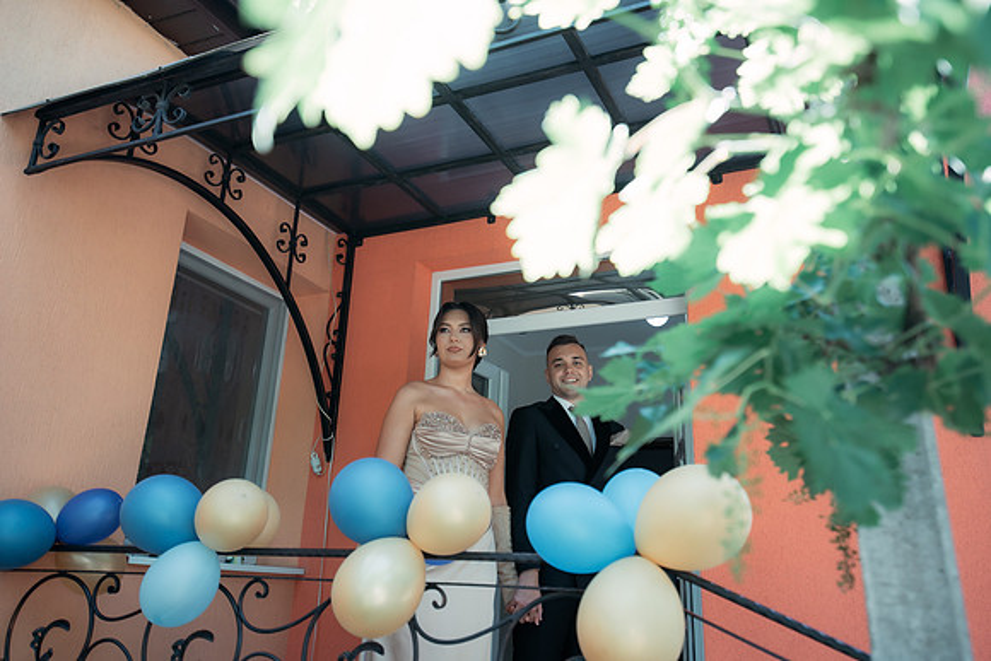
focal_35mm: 30
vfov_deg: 43.6
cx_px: 496
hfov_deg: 61.9
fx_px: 826
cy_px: 330
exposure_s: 1/500
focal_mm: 30
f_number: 2.8
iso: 220
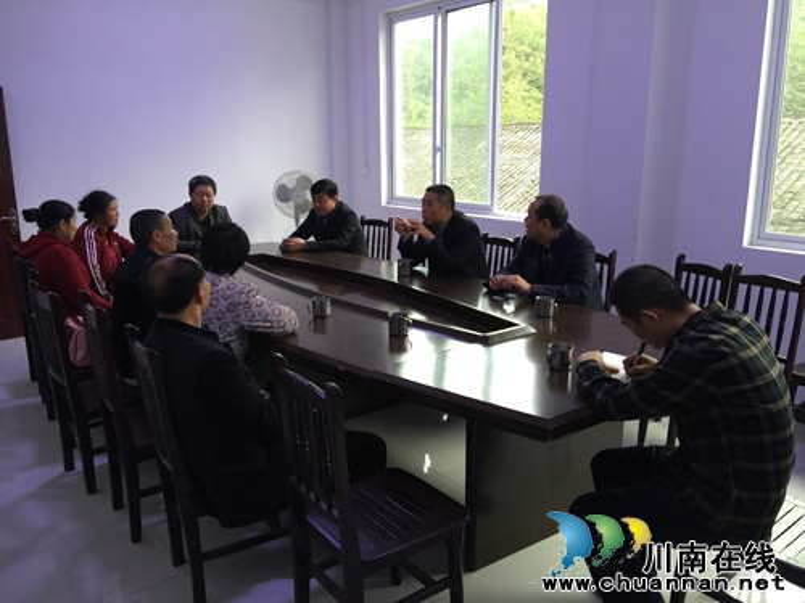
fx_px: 674
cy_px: 302
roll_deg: -0.8
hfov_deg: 61.7
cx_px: 402
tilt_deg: -13.1
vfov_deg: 48.2
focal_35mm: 29
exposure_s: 1/17
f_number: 2.2
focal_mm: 4.15
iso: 64
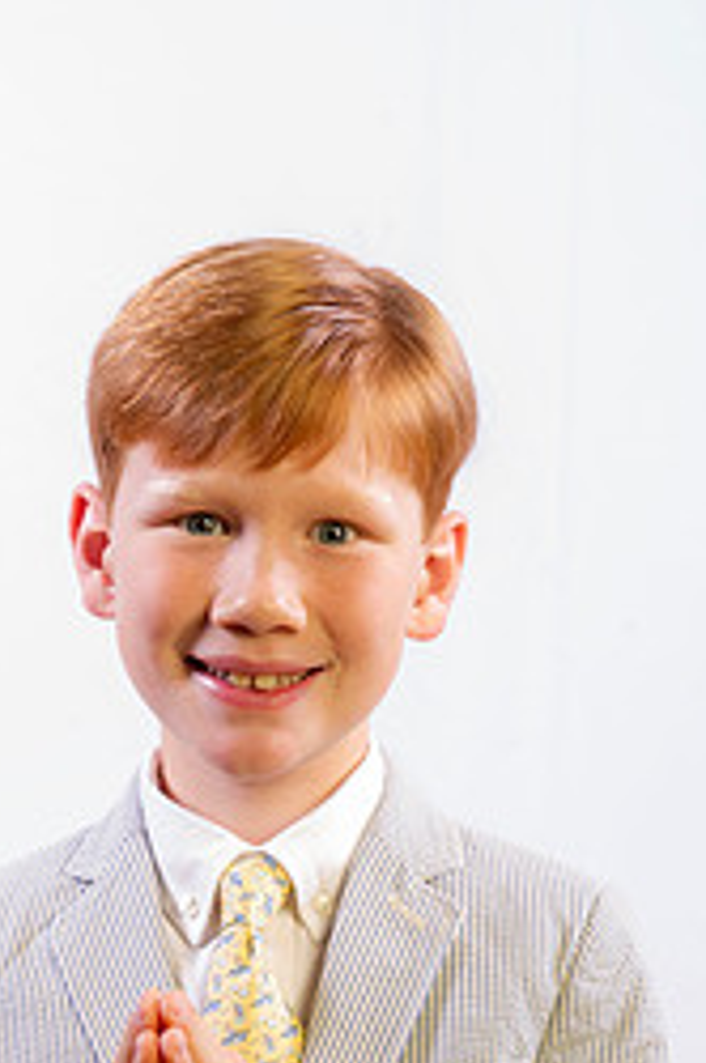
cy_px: 914
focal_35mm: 126
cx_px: 296
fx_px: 3717
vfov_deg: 16.1
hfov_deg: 10.8
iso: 100
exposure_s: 1/160
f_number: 8
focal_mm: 70
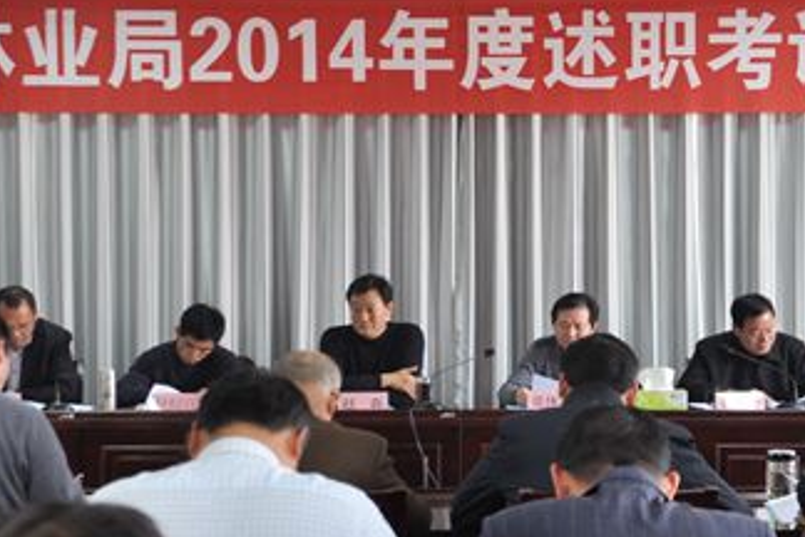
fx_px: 1990
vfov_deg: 15.3
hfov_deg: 22.8
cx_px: 480
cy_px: 321
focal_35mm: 89
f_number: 4.2
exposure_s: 1/30
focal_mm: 32
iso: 500
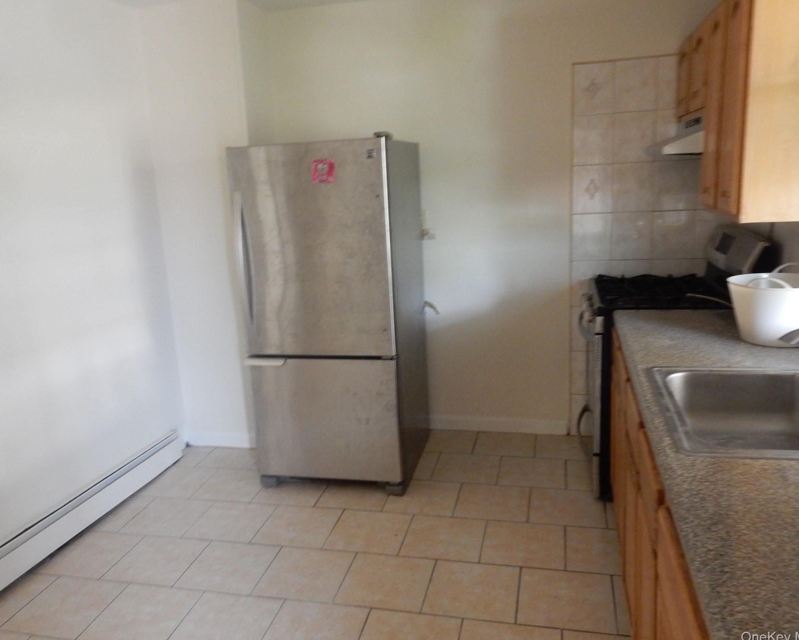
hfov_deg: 64.1
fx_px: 639
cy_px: 315
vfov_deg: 53.2
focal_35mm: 27
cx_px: 387
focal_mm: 4.5
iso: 500
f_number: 4.8
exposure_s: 1/8
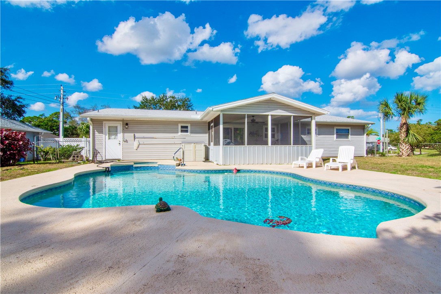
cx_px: 220
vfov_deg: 72.1
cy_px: 147
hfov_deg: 95.0
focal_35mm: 16
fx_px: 202
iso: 320
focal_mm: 11
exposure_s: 1/250
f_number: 18
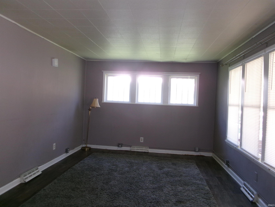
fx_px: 222
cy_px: 104
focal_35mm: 28
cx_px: 138
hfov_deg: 63.4
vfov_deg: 49.7
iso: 204
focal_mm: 5.1
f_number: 3.9
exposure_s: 1/34
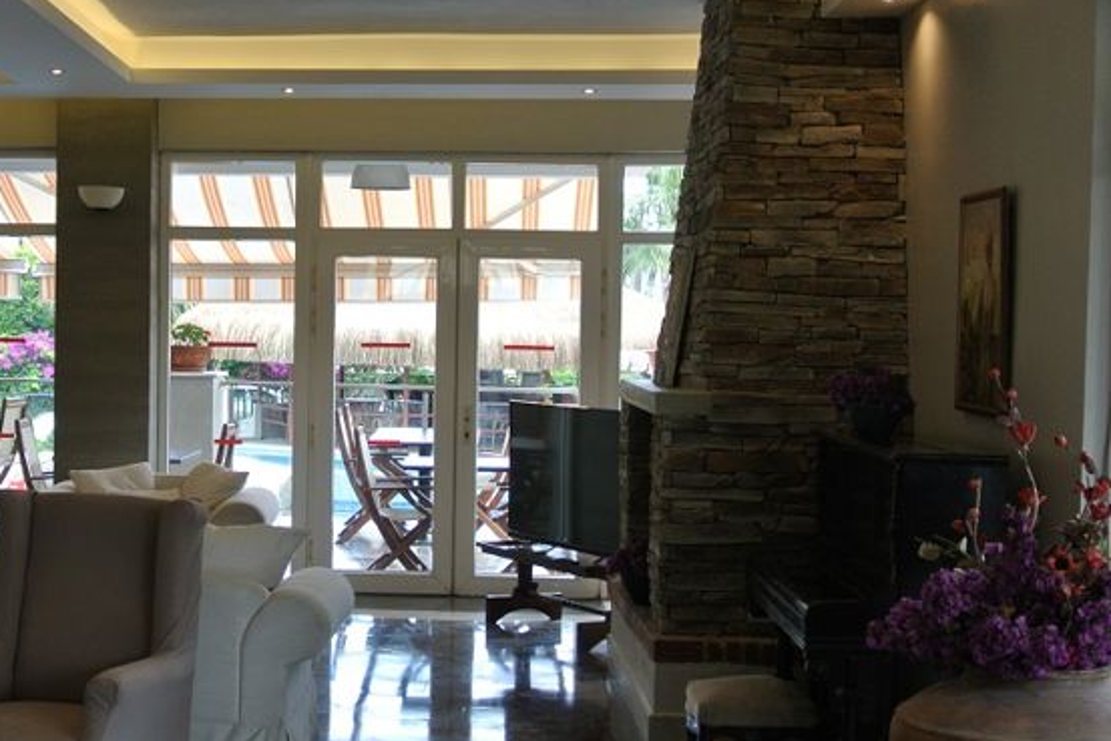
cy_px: 420
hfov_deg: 31.6
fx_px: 1945
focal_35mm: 63
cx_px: 344
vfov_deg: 21.6
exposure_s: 1/100
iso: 200
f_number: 3.8
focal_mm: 12.7
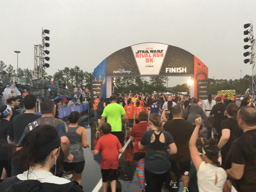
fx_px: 244
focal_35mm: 33
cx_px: 130
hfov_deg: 55.4
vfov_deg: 42.9
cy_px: 94
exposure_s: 1/30
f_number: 2.2
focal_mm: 4.15
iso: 32
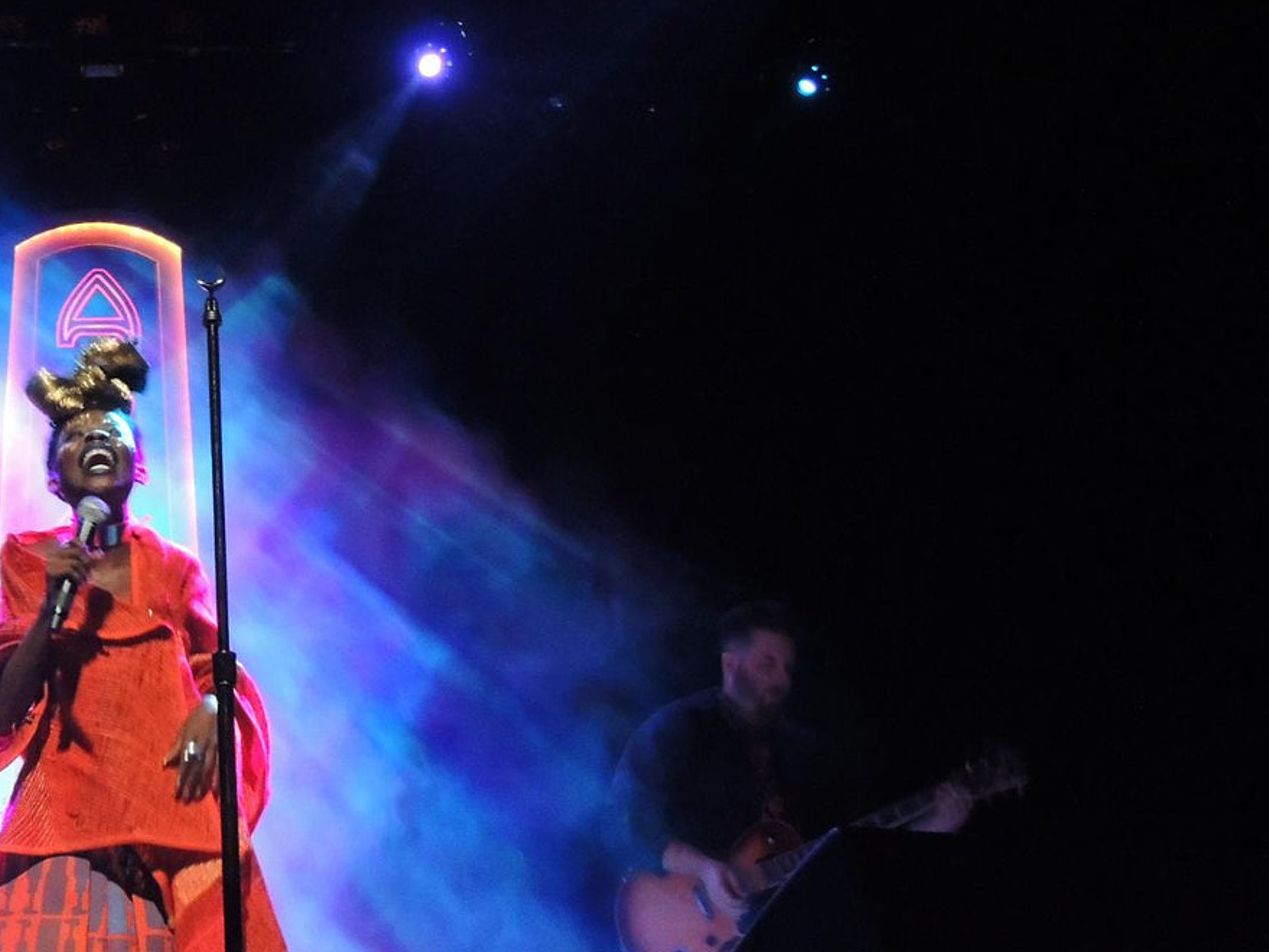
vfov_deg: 24.3
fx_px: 2200
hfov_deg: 31.3
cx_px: 247
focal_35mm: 60
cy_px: 338
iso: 800
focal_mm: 5.8
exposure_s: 1/5
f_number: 3.2
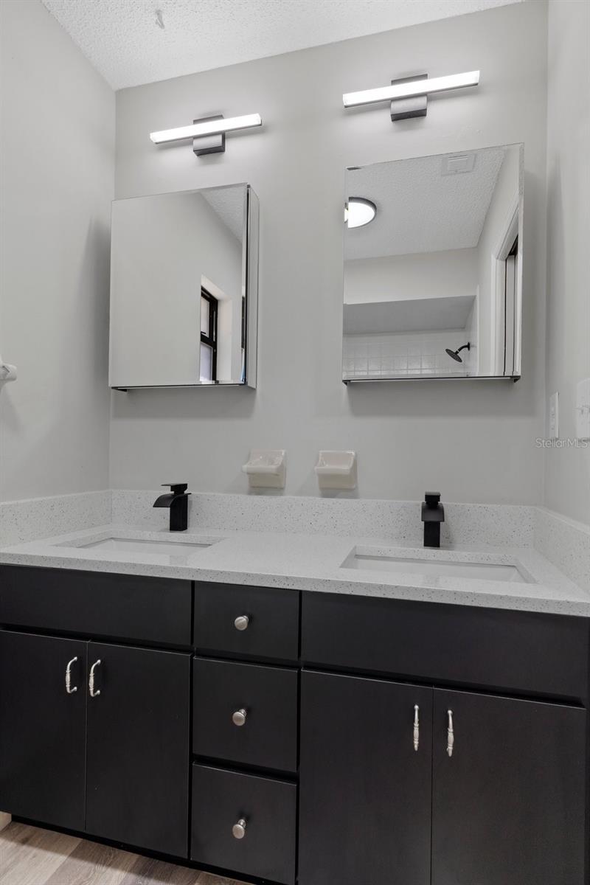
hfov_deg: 63.2
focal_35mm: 20
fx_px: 479
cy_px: 442
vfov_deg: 85.4
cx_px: 295
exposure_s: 1/10
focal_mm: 13
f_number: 8
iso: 320
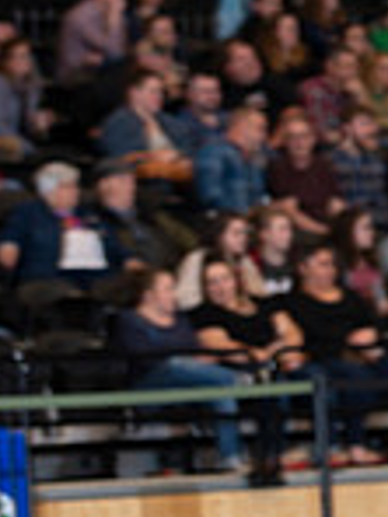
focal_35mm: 377
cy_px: 267
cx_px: 982
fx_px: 5634
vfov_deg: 5.3
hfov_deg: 3.9
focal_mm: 100
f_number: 5.6
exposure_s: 1/160
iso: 640
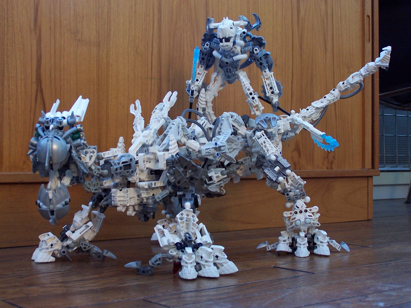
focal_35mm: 67
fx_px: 795
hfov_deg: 29.0
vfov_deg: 21.9
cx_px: 206
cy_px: 154
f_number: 3.2
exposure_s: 1/4
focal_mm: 11.1
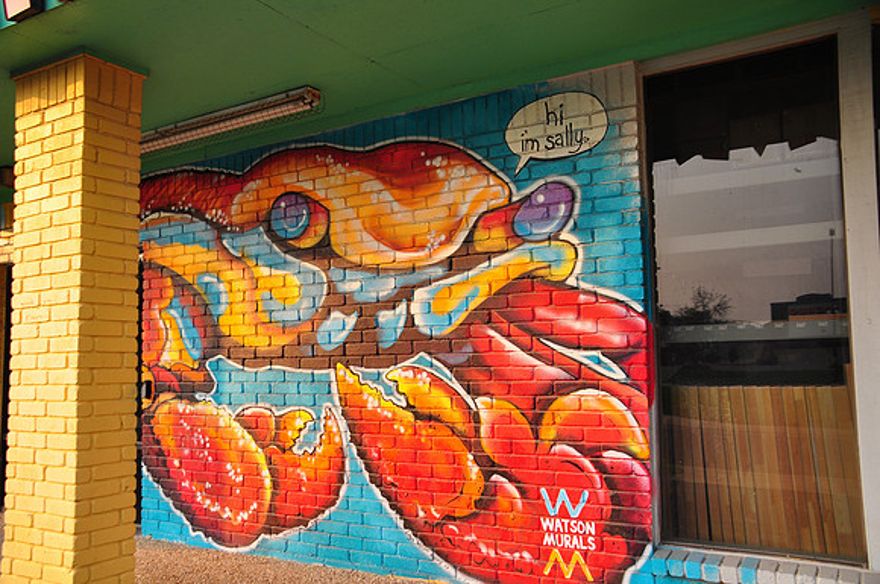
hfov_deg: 57.3
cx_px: 440
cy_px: 292
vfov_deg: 39.9
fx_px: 806
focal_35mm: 33
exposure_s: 1/160
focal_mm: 22
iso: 200
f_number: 4.5
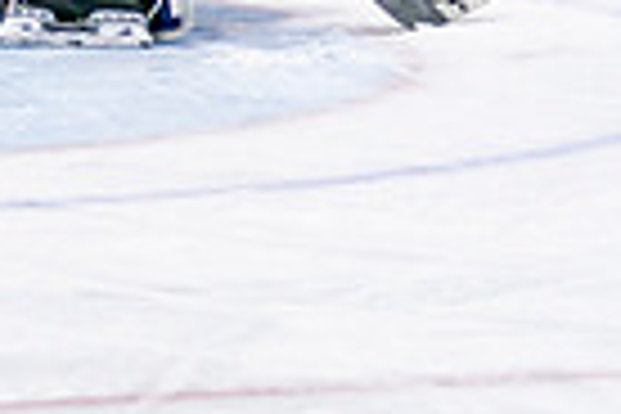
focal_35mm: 532
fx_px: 9176
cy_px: -219
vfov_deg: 2.6
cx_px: 216
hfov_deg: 3.9
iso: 400
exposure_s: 1/640
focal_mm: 95
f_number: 2.8
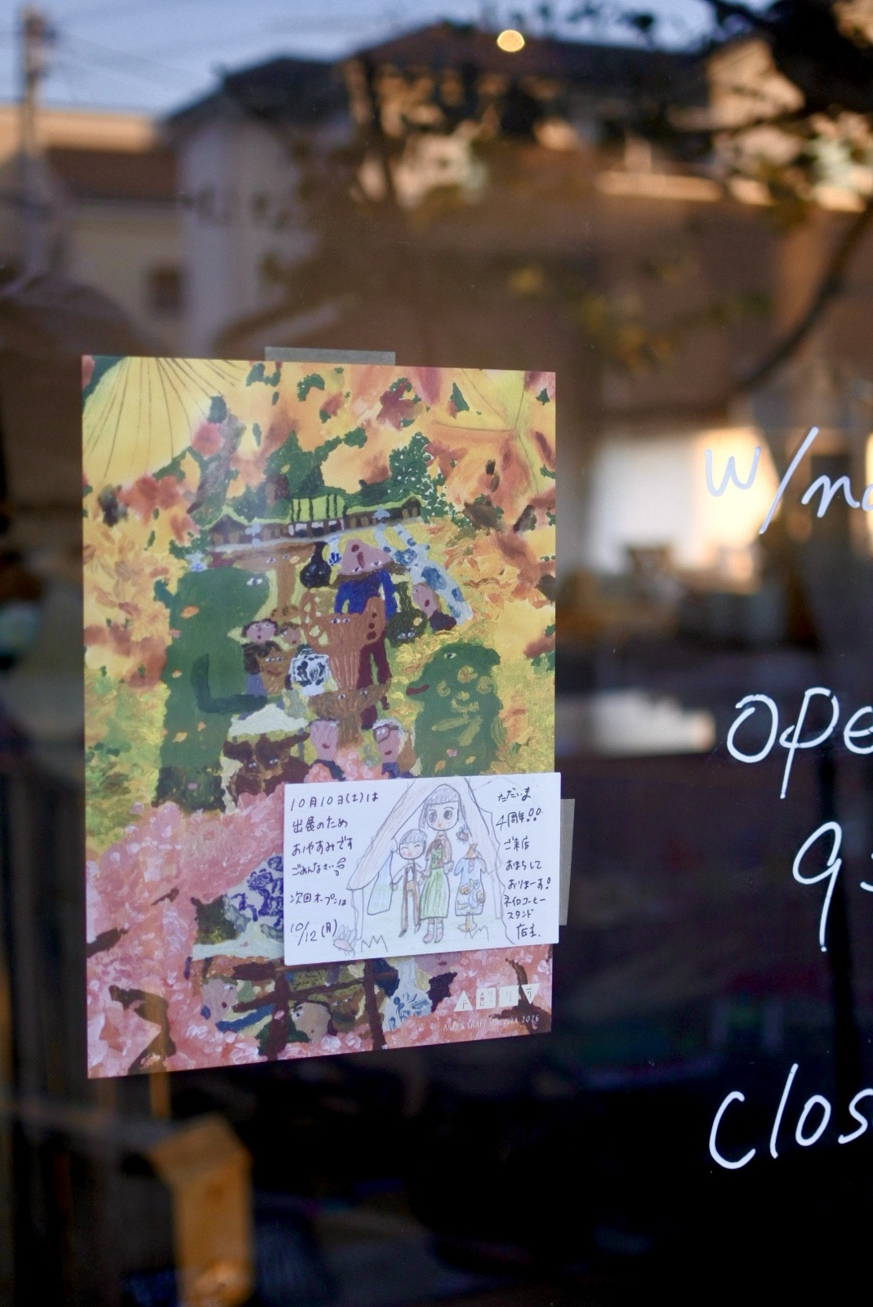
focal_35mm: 49
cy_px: 654
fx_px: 1780
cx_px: 436
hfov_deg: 27.6
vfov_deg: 40.3
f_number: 1.8
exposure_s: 1/400
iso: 400
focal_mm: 18.5
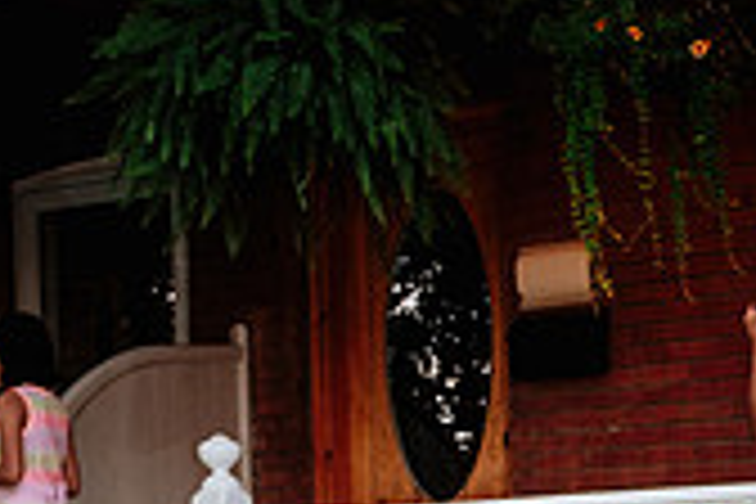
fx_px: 1953
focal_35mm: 93
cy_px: 781
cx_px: 882
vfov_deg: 13.7
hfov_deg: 20.6
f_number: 2.8
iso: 800
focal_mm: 18.2
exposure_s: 1/250
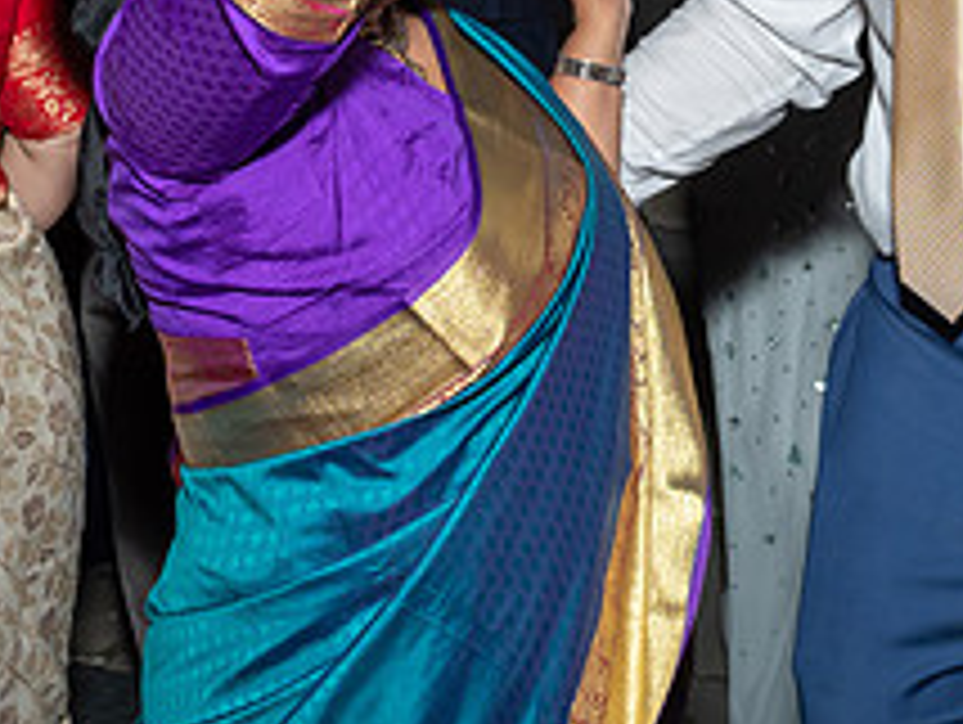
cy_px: -203
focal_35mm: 99
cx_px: 291
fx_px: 2757
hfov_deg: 19.7
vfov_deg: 14.4
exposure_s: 1/250
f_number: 5.6
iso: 500
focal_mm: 17
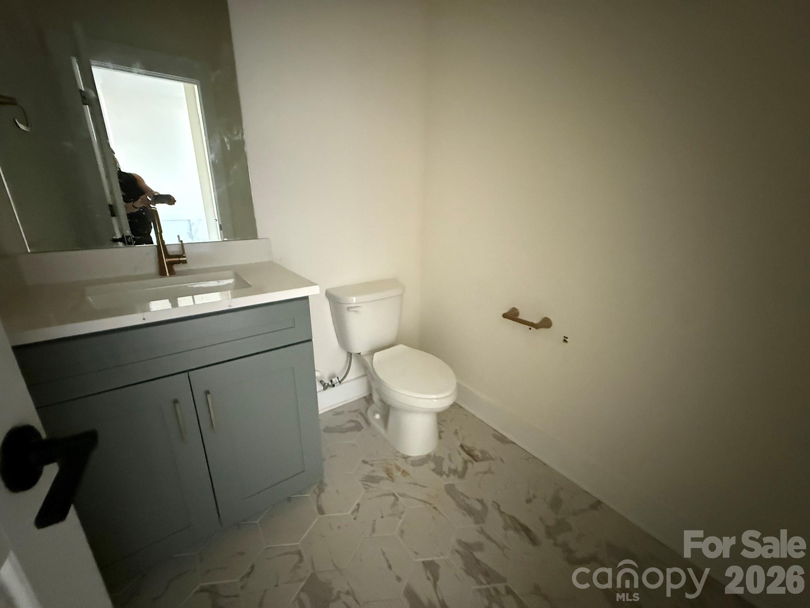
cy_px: 304
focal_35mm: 14
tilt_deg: -18.4
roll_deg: -1.0
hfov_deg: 102.1
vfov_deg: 85.7
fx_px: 328
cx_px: 405
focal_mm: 2.22
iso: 1600
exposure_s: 1/59
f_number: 2.2
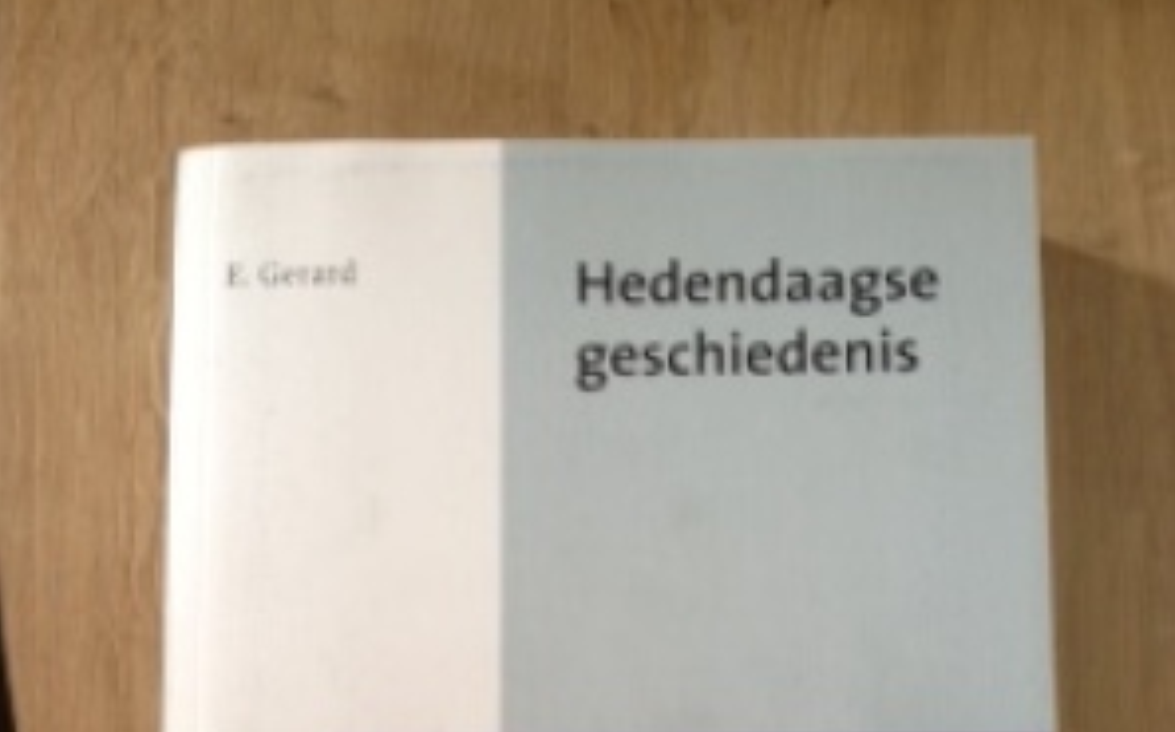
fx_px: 1600
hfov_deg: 40.3
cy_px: 772
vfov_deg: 24.3
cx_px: 589
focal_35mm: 50
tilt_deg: -81.7
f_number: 2.4
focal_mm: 4.28
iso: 50
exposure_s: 1/20
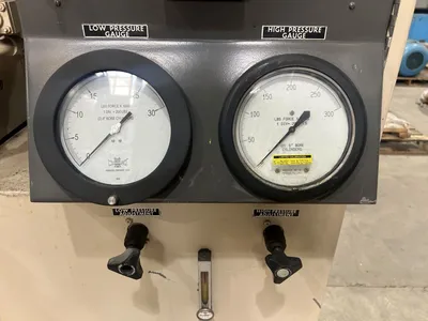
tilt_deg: -28.5
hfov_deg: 67.3
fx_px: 321
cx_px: 214
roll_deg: -1.7
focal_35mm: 26
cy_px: 160
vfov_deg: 53.1
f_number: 1.5
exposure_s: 1/121
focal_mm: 5.7
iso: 125
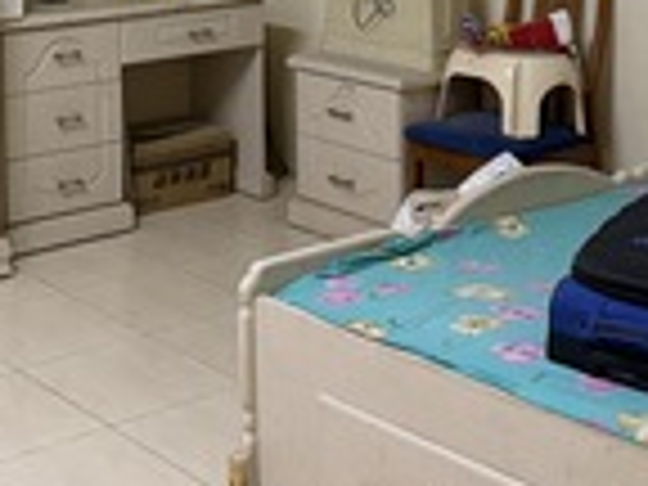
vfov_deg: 18.5
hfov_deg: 24.9
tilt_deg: -4.2
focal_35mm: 76
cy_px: -79
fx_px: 1423
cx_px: 61
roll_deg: +1.4
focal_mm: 6.76
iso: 640
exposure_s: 1/40
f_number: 1.78
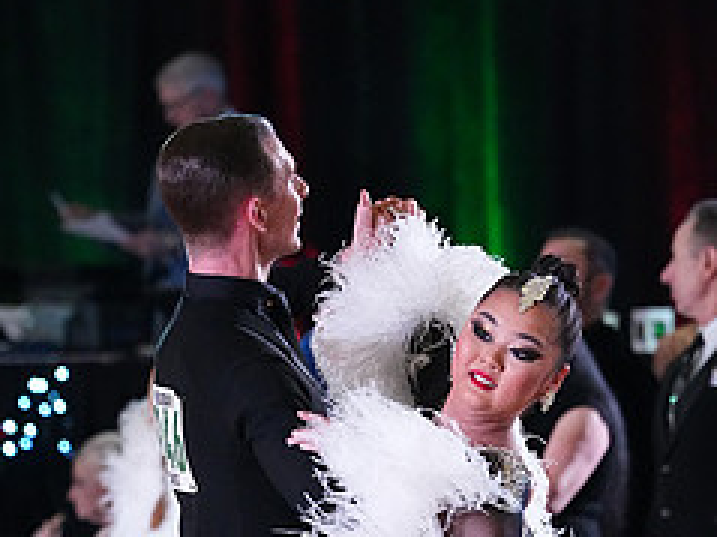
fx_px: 9668
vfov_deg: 3.2
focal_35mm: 467
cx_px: 430
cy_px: 783
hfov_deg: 4.2
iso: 10000
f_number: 5
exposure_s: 1/400
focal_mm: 200
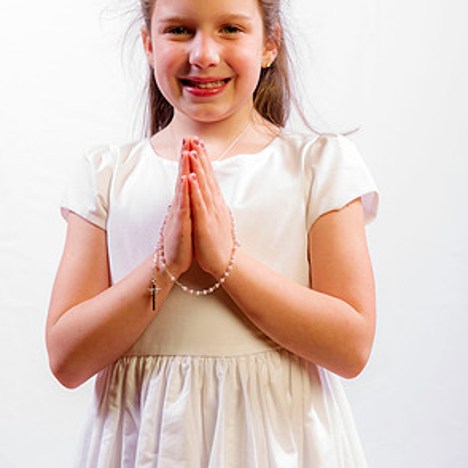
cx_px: 235
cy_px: 162
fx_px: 1392
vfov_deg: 19.0
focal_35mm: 91
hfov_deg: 19.1
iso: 100
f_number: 7.1
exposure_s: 1/160
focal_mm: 70
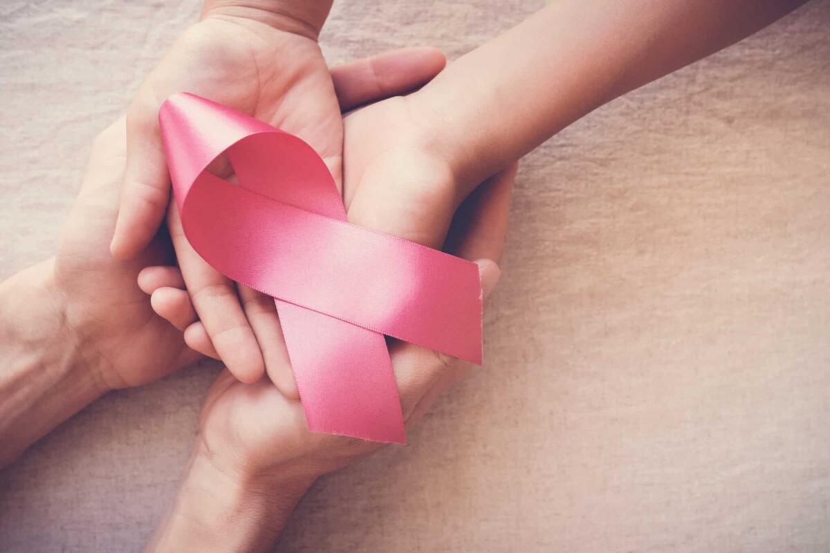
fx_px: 1084
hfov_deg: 41.9
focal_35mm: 47
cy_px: 276
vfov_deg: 28.6
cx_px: 415
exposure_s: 1/55
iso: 800
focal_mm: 31.1
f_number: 4.5
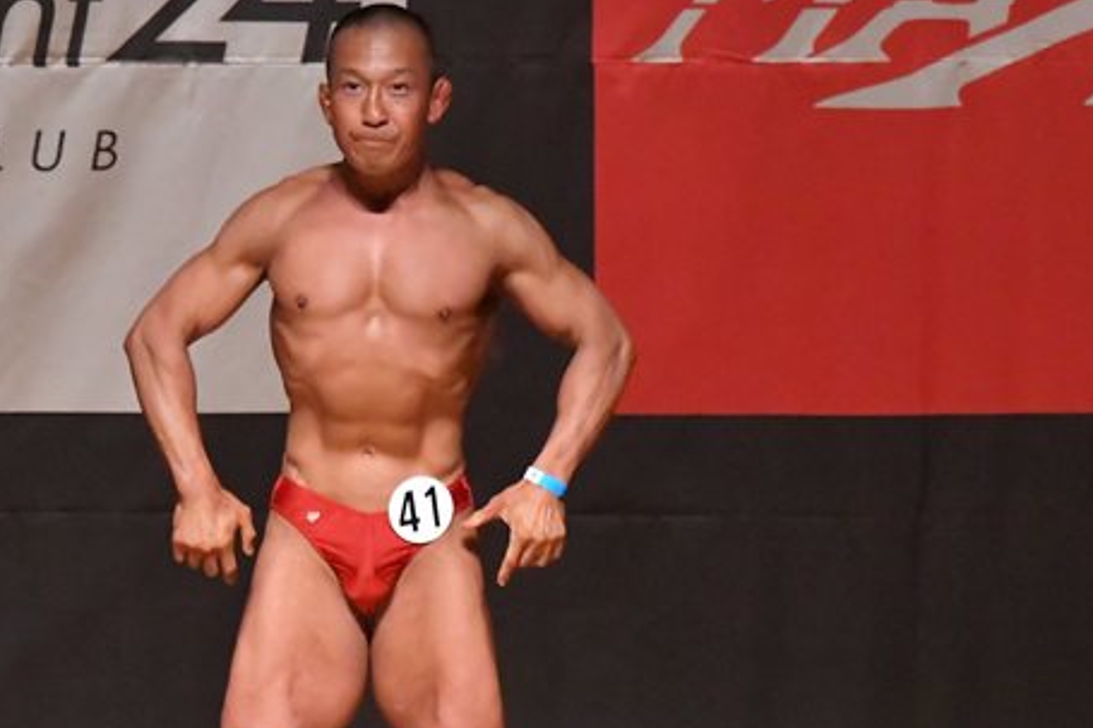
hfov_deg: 4.0
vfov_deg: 2.7
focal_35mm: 511
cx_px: 306
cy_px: 495
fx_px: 15508
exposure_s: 1/400
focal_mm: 200
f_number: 5.6
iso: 12800
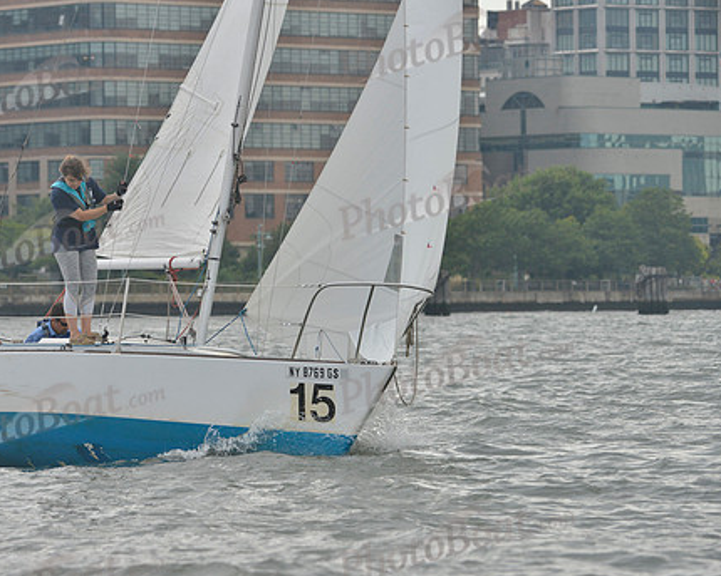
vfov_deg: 5.8
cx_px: 253
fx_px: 5676
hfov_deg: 7.3
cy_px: 307
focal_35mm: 266
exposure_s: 1/1000
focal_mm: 210
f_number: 7.1
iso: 400
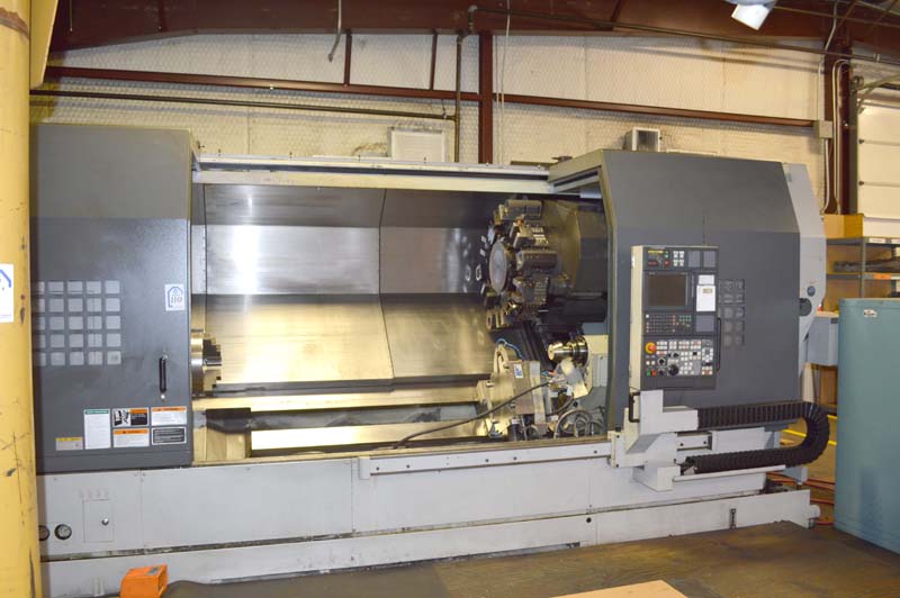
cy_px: 299
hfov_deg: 67.4
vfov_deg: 47.9
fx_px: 674
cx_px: 450
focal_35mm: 27
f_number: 4
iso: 400
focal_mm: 18
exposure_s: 1/100
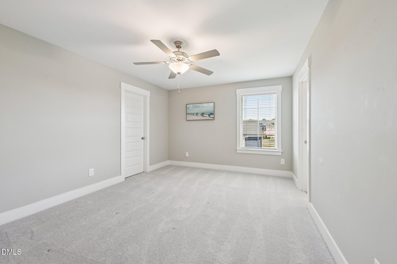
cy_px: 132
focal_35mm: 14
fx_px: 154
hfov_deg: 104.3
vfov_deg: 81.2
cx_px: 198
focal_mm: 14
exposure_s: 1/10
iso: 200
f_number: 9
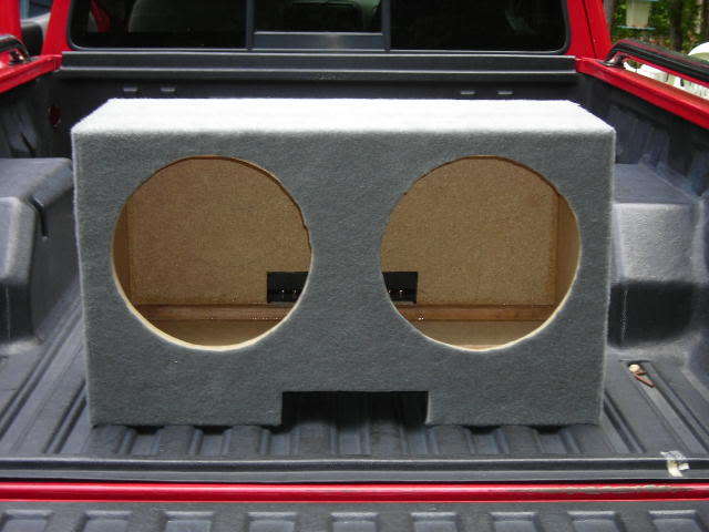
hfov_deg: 29.8
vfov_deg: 22.6
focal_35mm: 65
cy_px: 266
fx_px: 1331
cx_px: 354
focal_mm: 10.8
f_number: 3.9
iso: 50
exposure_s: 1/30
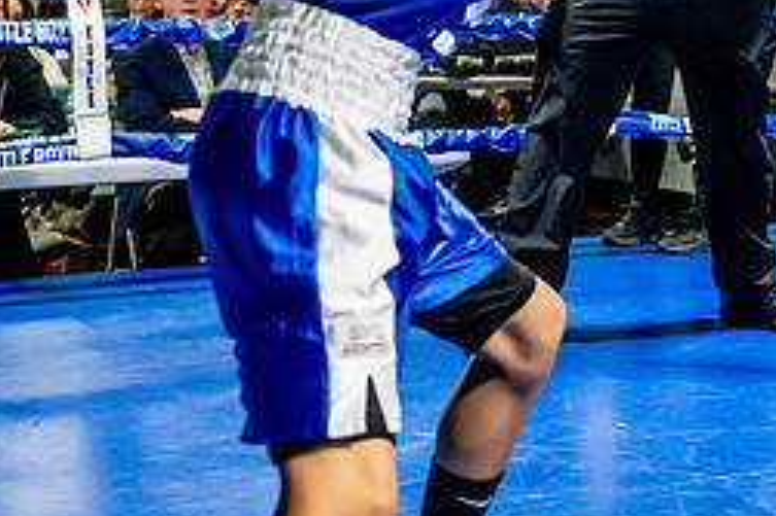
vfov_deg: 12.1
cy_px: -54
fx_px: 2391
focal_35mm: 111
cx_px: 890
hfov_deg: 17.7
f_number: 2.8
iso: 5000
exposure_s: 1/800
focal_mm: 32
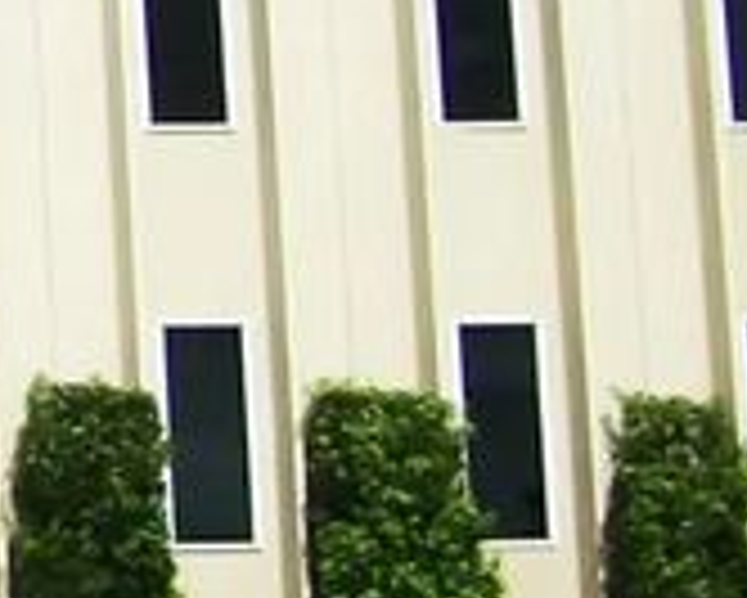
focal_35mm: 211
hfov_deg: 7.9
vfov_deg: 7.2
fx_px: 4668
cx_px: -1490
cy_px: -234
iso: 80
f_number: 8.8
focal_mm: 6.3
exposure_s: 1/250
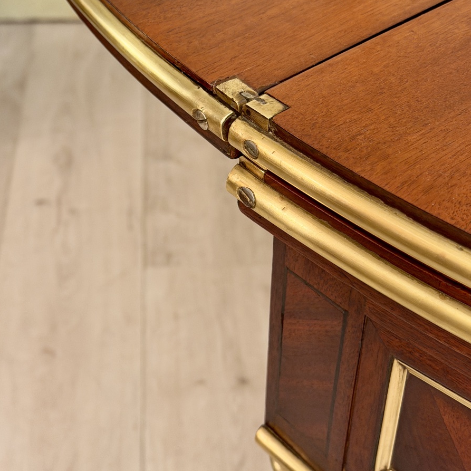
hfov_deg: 30.0
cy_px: 189
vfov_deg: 30.0
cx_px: 236
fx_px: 877
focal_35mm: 57
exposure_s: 1/50
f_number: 1.78
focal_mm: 6.76
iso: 250
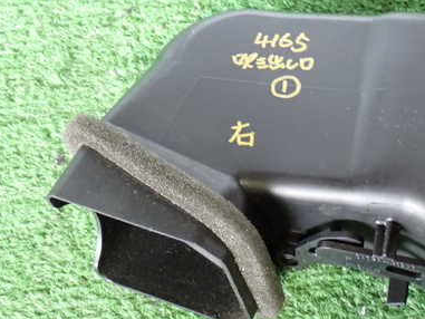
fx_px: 909
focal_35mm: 74
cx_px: 297
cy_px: 152
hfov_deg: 26.1
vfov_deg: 19.9
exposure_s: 1/25
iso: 800
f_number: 3.1
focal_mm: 8.4
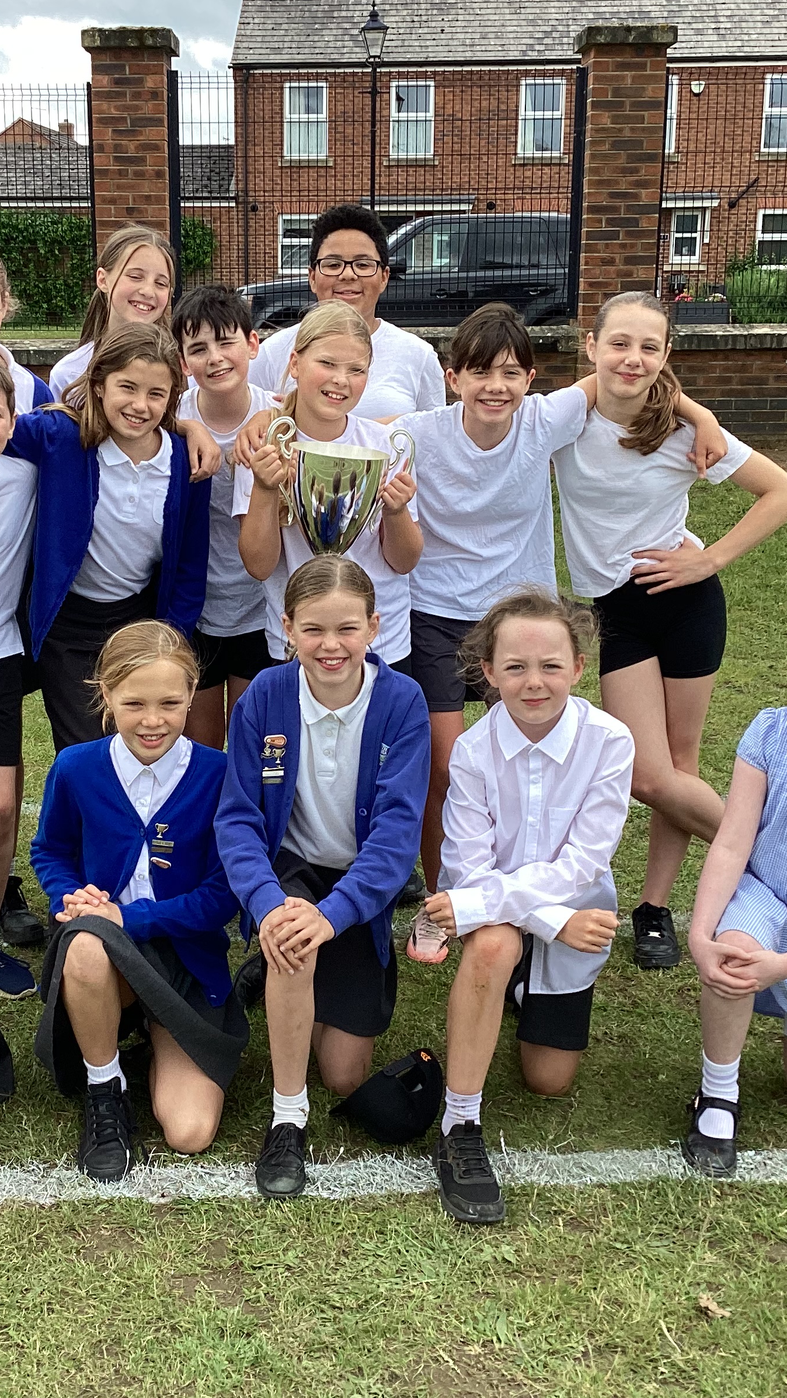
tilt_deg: -14.9
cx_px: 284
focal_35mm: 46
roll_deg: +0.3
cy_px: 703
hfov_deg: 25.9
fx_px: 1706
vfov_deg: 44.6
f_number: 2.4
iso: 25
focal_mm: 3.3
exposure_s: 1/554
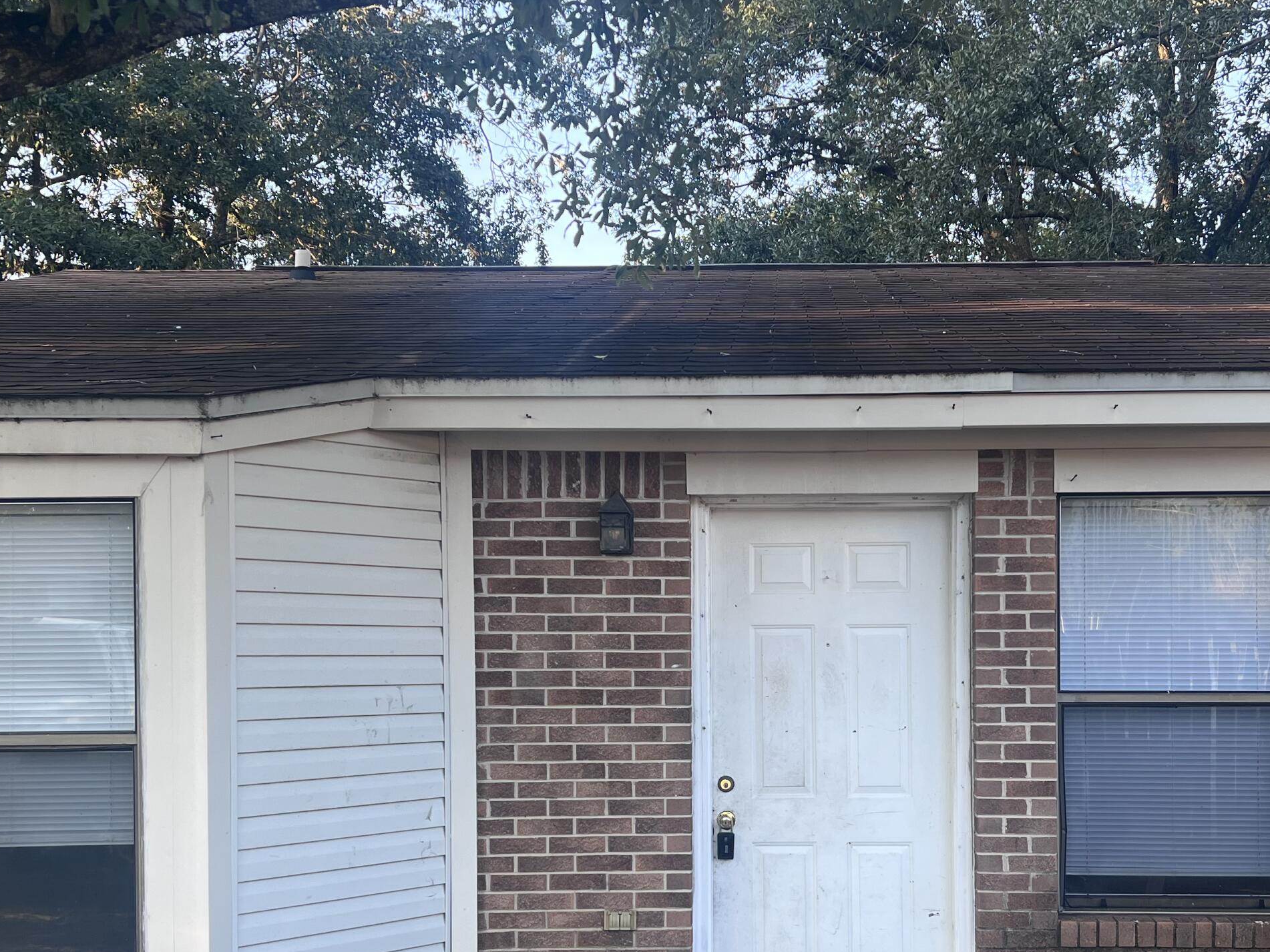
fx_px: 1504
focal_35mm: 41
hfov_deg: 45.5
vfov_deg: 34.6
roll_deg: +0.3
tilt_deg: -0.1
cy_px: 674
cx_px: 757
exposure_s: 1/192
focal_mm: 5.7
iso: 40
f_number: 1.5
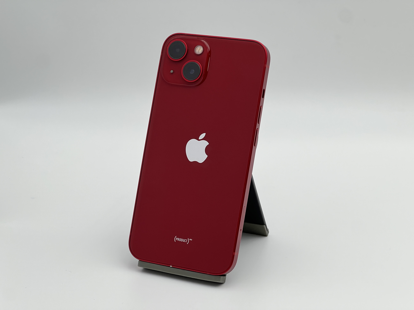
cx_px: 207
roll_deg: +0.0
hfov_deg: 25.3
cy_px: 155
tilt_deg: -19.2
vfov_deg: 19.1
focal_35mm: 77
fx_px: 921
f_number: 2.8
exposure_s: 1/139
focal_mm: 9
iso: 100
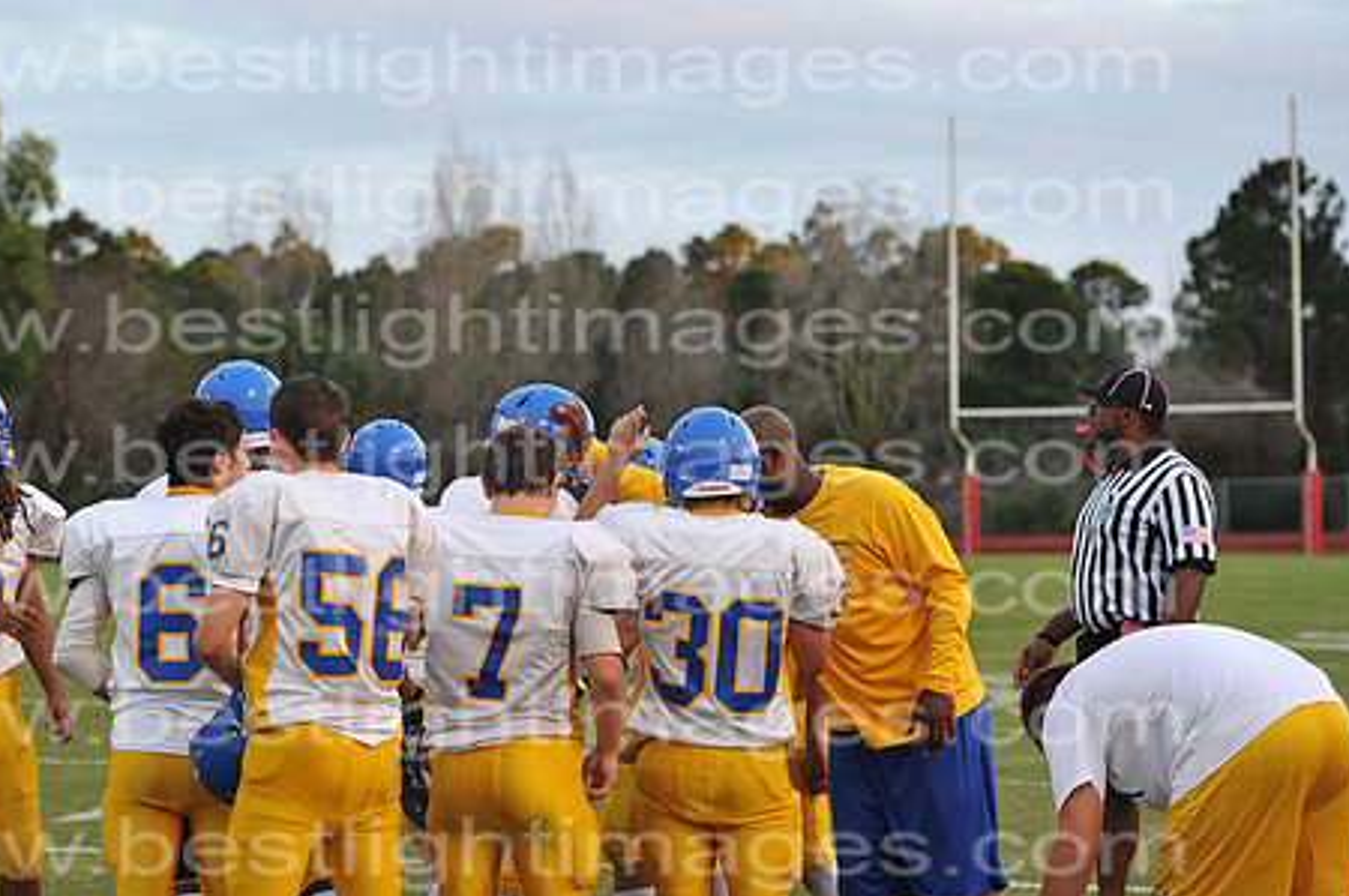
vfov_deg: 11.8
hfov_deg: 17.6
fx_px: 4342
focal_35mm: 116
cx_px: 507
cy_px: 527
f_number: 3.5
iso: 1250
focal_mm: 90
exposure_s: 1/400
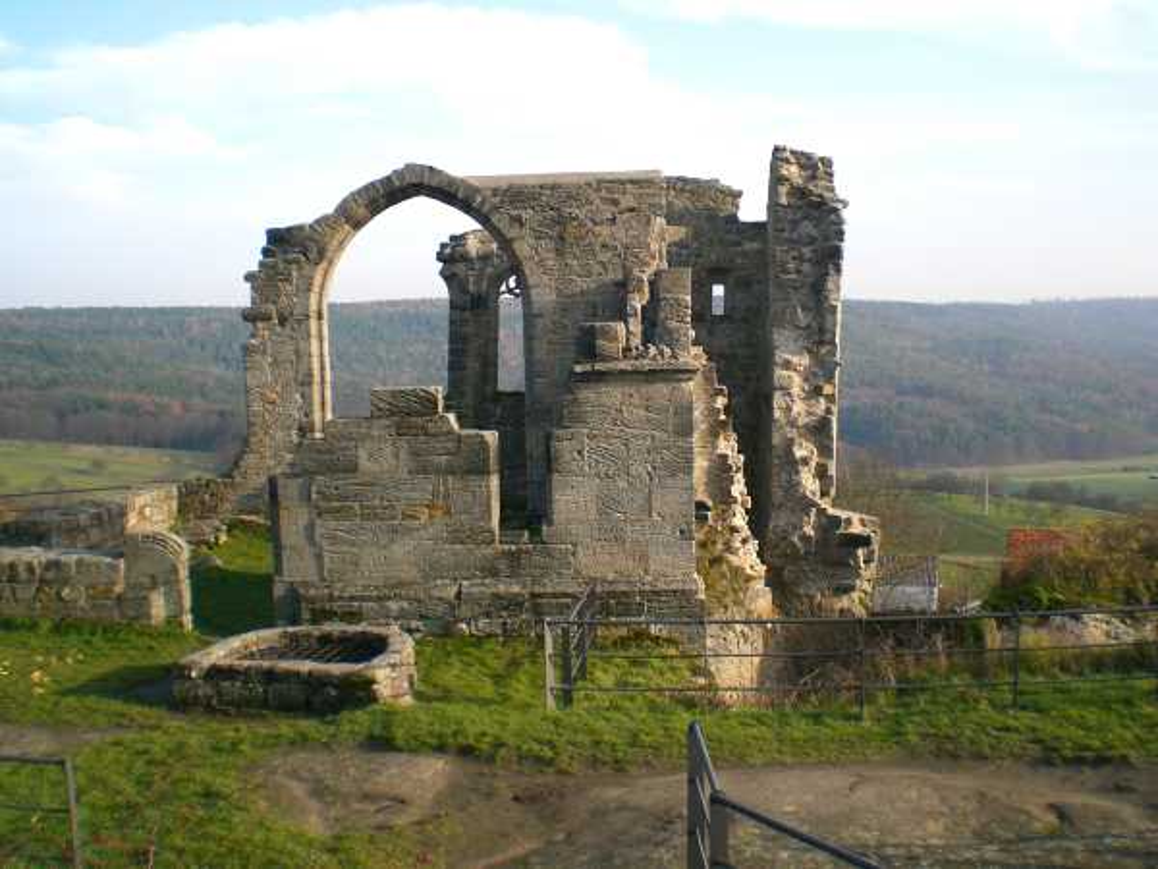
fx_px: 1271
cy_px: 434
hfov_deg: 49.0
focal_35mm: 38
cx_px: 579
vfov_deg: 37.7
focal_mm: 6.3
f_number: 4.4
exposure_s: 1/125
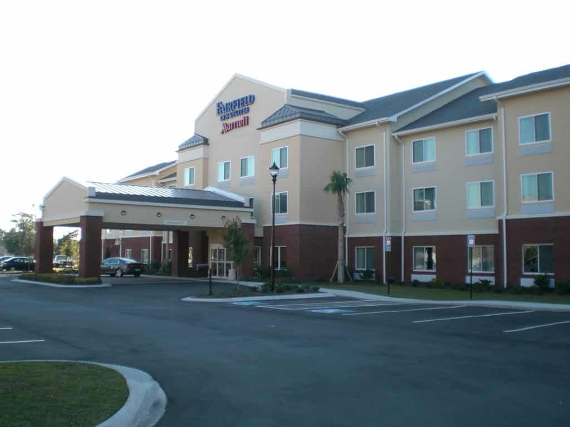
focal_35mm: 38
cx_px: 285
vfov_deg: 37.7
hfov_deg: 49.0
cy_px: 214
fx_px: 626
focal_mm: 6.3
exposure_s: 1/200
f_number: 3.1
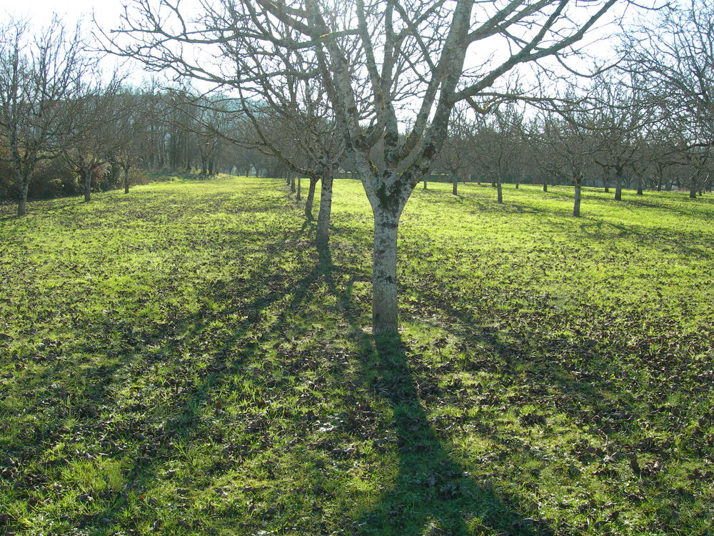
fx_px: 784
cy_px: 268
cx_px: 357
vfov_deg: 37.7
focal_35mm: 38
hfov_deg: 49.0
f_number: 4.8
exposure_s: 1/153
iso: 50
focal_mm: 7.8
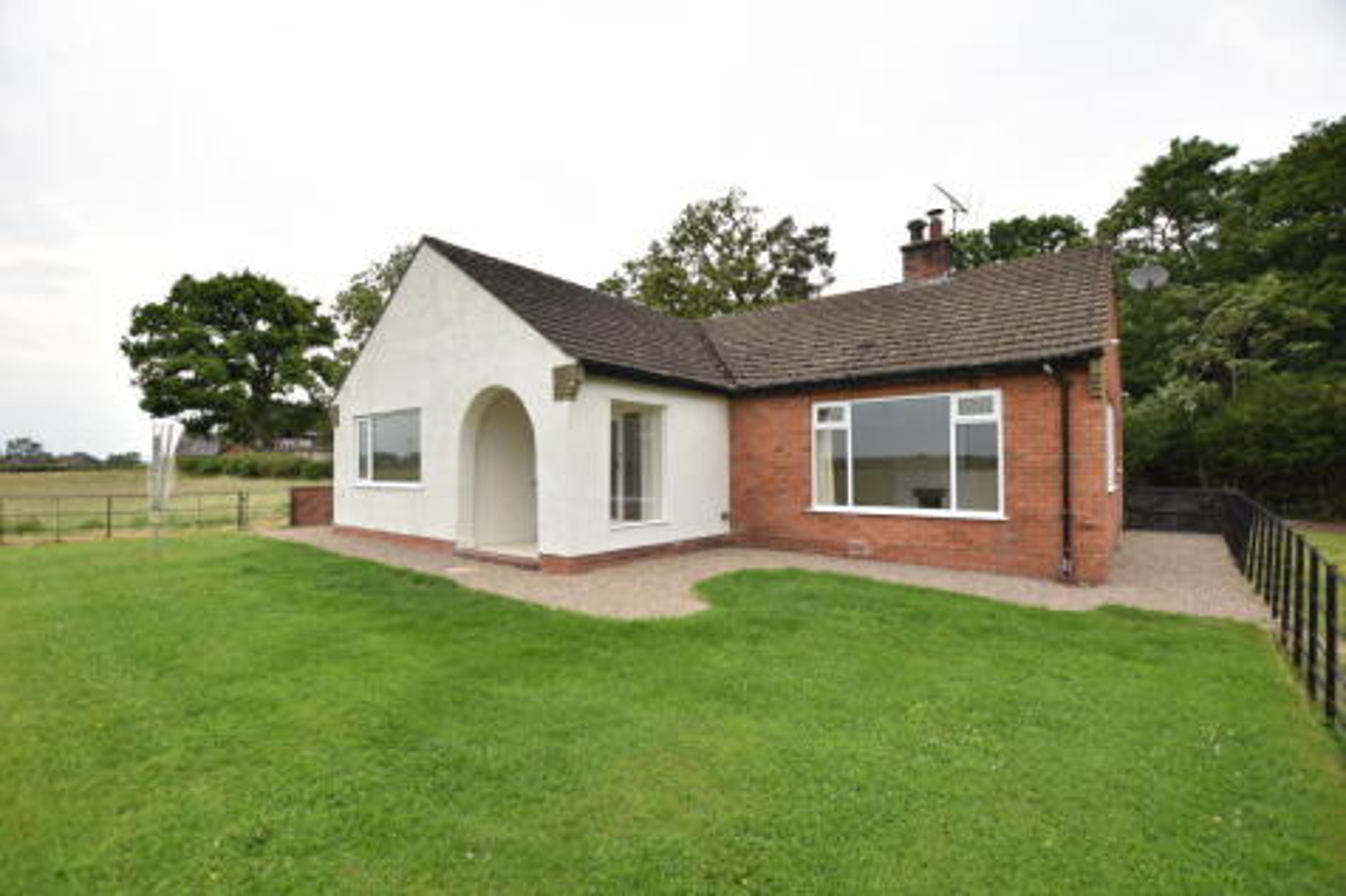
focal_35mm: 15
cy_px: 448
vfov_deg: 77.3
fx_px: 561
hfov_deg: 100.4
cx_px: 673
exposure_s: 1/250
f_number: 3.5
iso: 100
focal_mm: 10
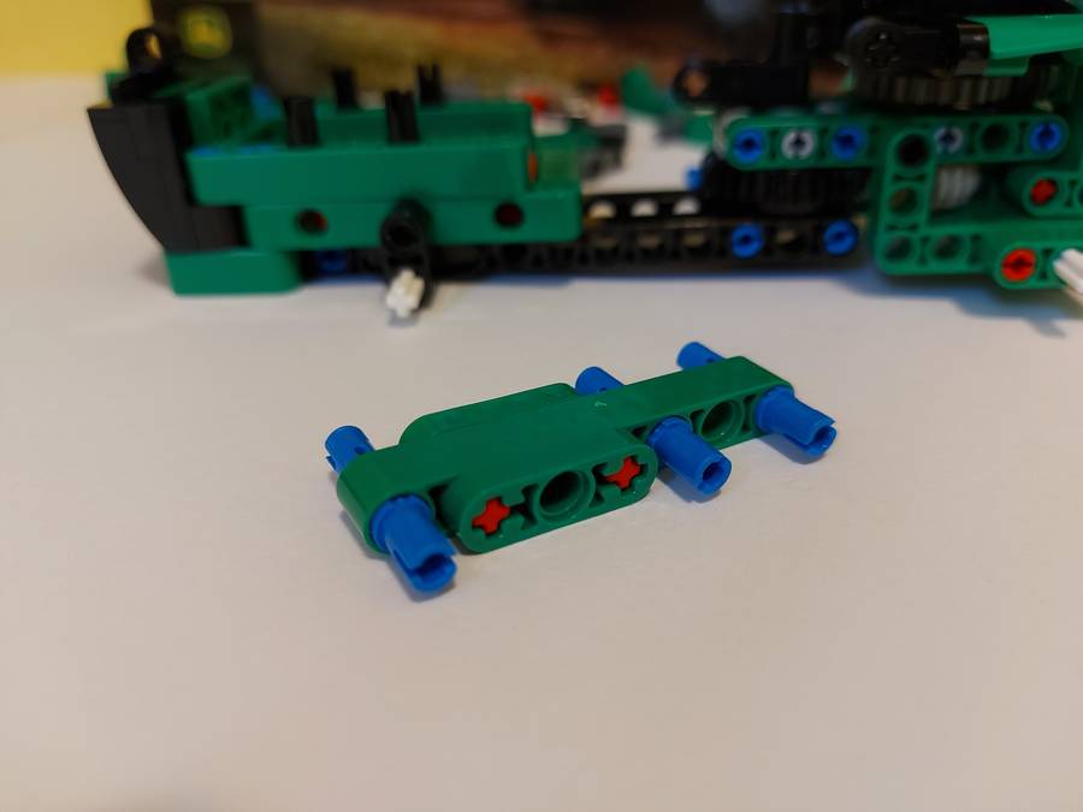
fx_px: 751
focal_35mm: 24
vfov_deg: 56.8
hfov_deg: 71.6
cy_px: 406
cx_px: 542
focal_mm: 5.23
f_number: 1.8
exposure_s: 1/33
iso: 200
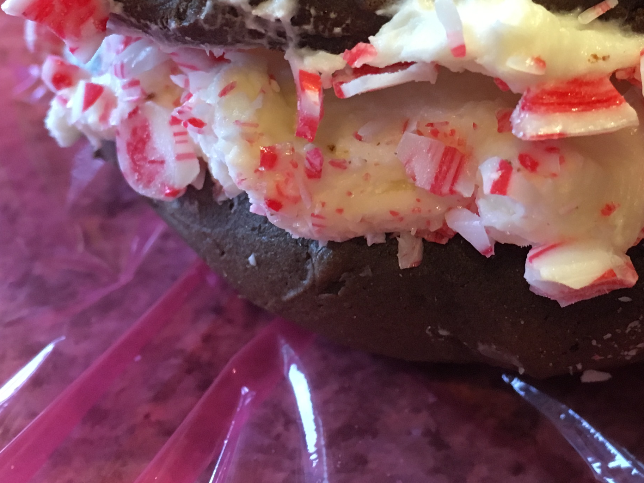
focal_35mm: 64
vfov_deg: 22.2
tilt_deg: -28.9
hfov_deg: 29.8
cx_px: 483
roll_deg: +1.3
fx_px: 1191
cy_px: 24
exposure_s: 1/30
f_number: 2.2
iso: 125
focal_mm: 4.15
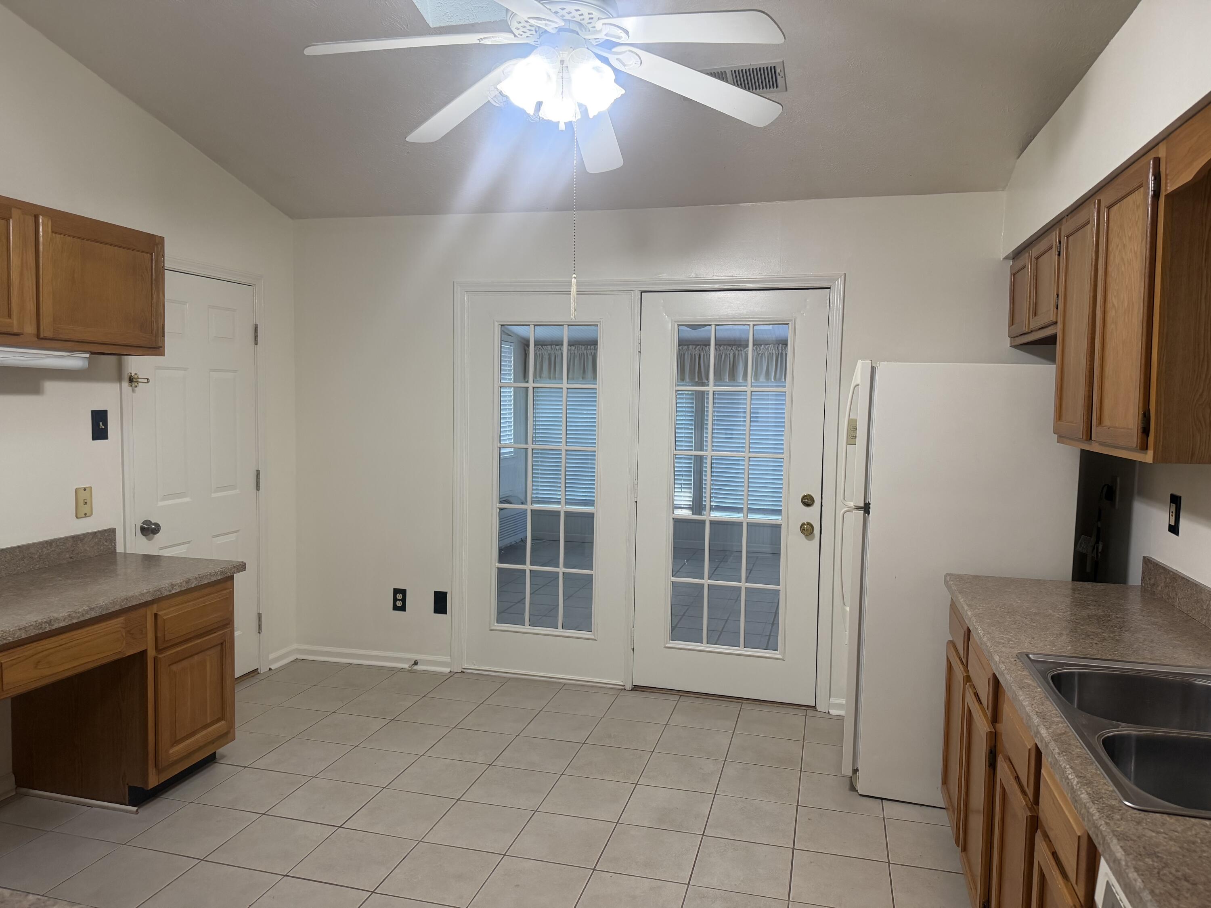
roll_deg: -0.9
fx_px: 840
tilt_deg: -4.3
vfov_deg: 56.8
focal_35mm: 24
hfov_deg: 71.6
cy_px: 454
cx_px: 606
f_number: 1.78
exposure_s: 1/120
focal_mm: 6.76
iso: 200
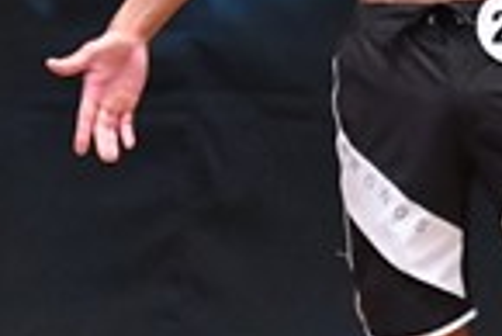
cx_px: -611
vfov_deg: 1.1
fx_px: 16736
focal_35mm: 1199
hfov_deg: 1.7
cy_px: 76
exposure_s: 1/400
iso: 8000
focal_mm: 150
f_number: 5.6
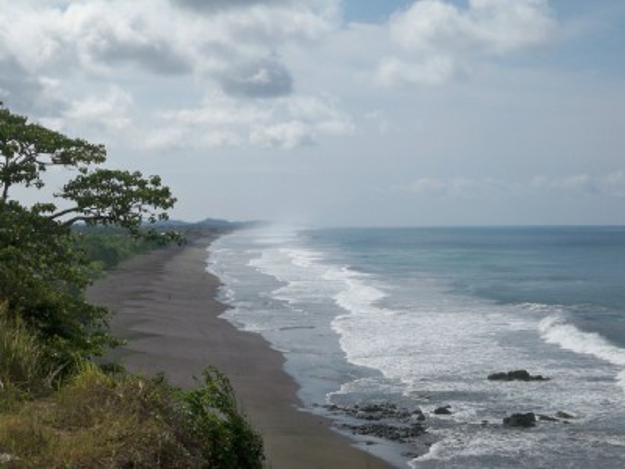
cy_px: 234
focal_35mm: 68
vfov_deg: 21.6
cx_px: 312
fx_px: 1228
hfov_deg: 28.6
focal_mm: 12.1
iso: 80
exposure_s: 1/1000
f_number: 6.9
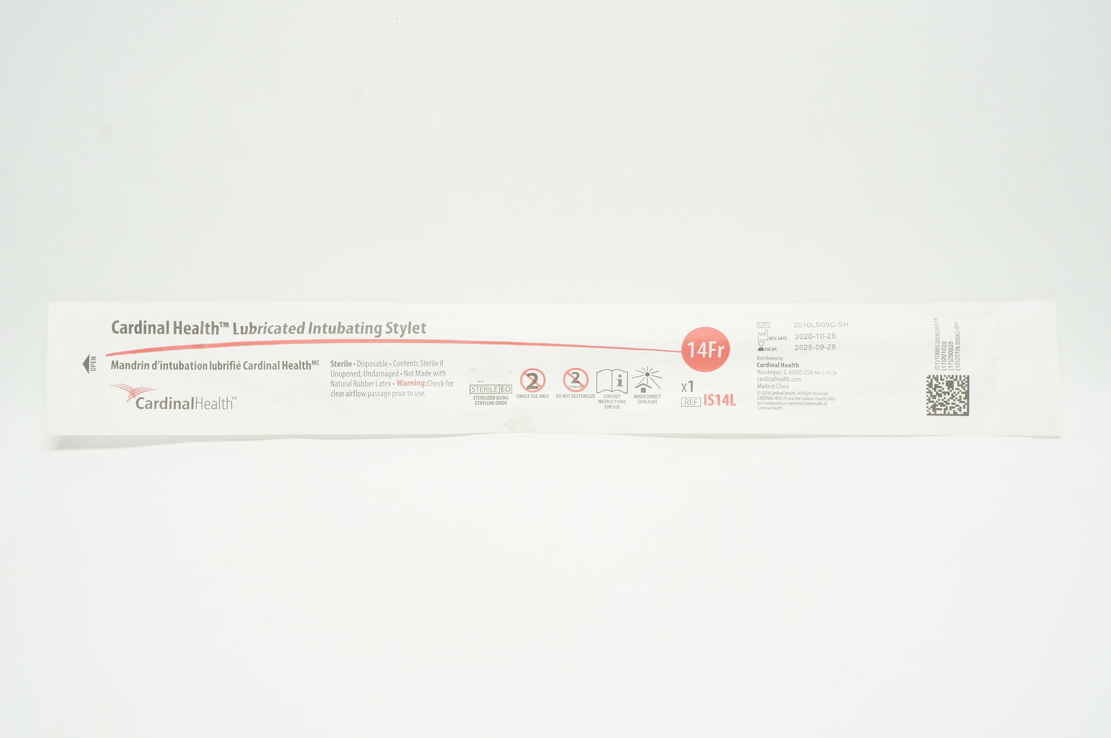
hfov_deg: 53.2
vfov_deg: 36.8
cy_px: 369
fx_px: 1110
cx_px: 556
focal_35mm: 36
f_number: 11
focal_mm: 24
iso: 400
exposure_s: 1/15
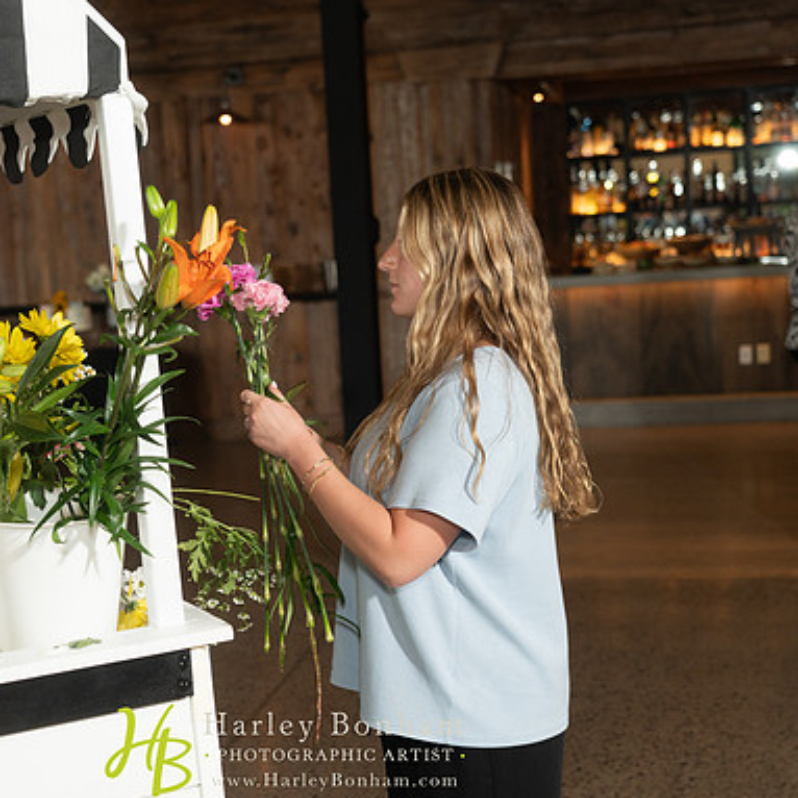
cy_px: 401
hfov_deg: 29.4
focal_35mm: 58
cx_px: 288
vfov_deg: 29.6
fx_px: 1513
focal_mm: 45
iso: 1250
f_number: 4
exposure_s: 1/100
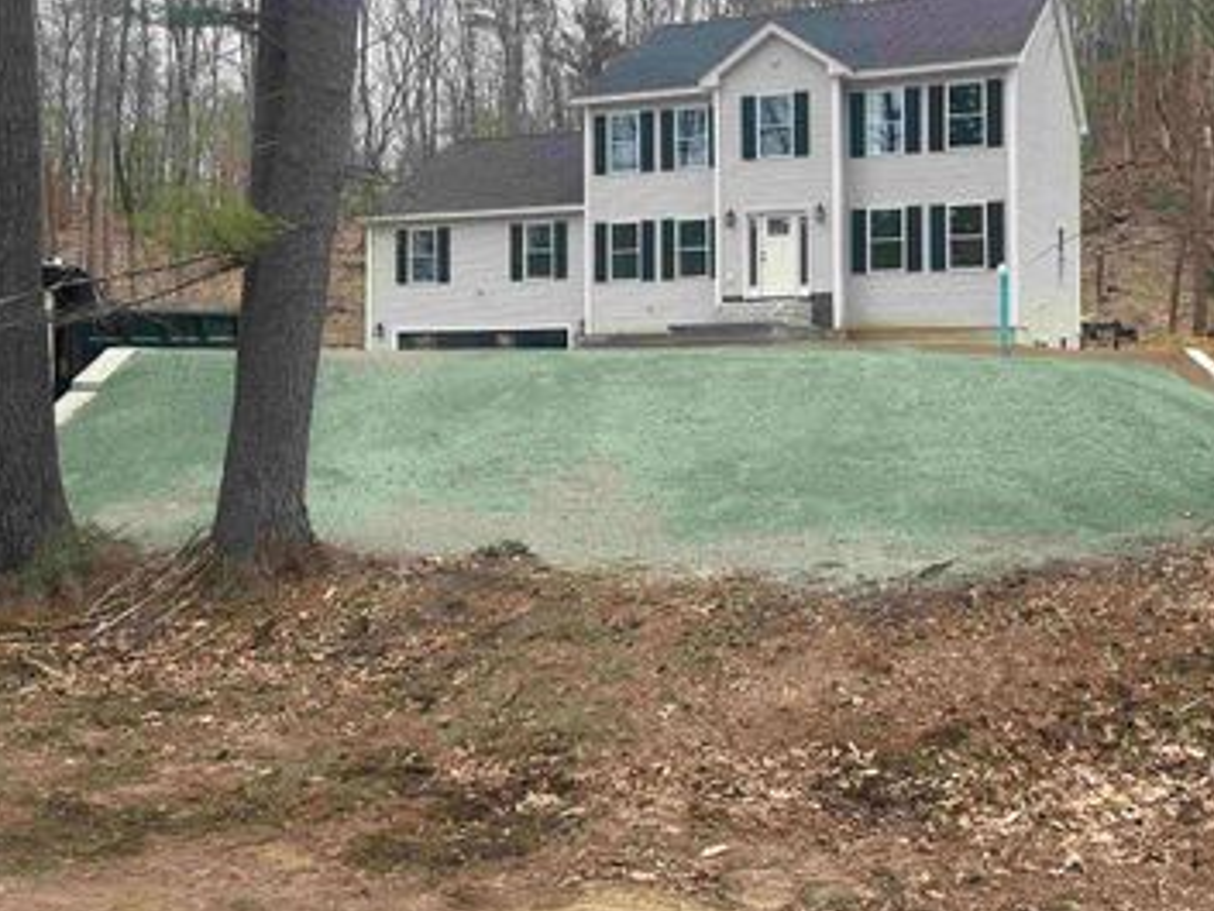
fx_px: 1193
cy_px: 308
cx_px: 839
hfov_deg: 52.6
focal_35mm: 34
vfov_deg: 41.3
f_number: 1.78
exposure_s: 1/2299
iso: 80
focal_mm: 6.86
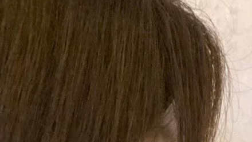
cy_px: 243
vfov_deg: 10.7
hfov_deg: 19.5
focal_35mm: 107
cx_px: 241
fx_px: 715
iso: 1600
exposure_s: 1/17
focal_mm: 2.71
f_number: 2.2
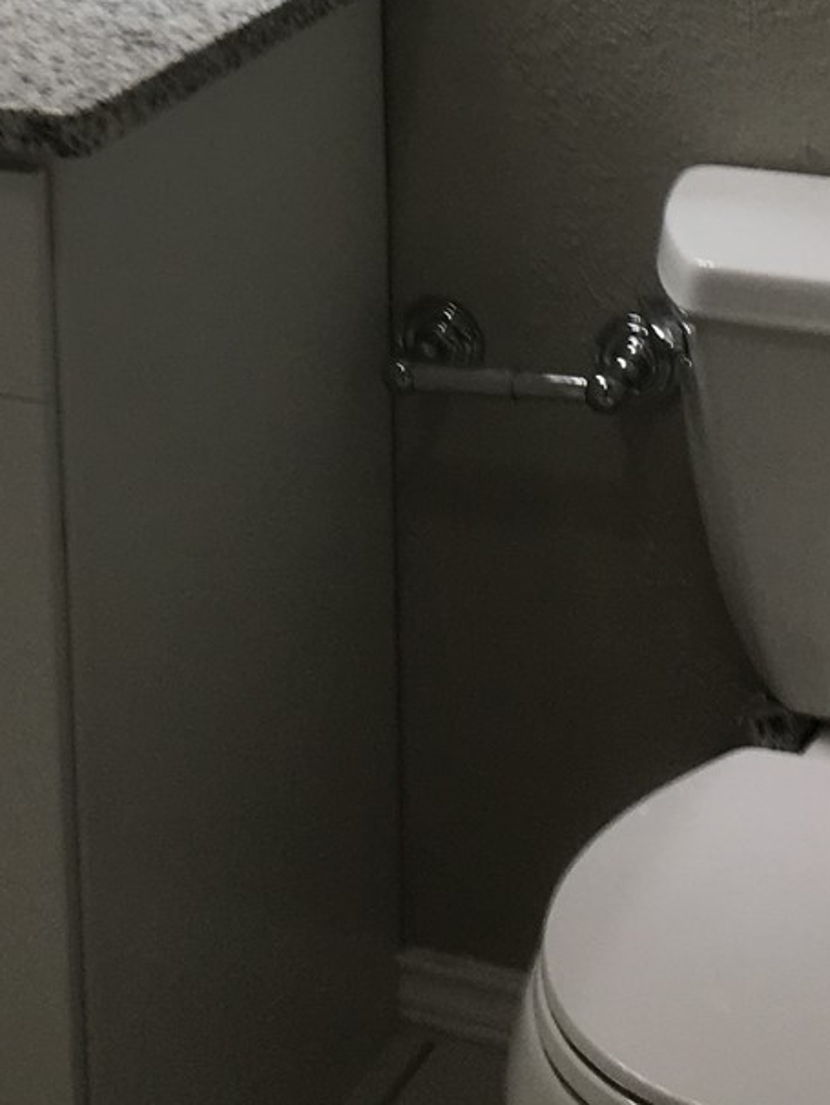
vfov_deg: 19.2
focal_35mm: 98
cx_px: 126
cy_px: -129
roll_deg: +0.8
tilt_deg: -13.4
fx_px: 3131
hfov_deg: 15.0
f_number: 2.2
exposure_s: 1/40
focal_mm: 4.15
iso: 25
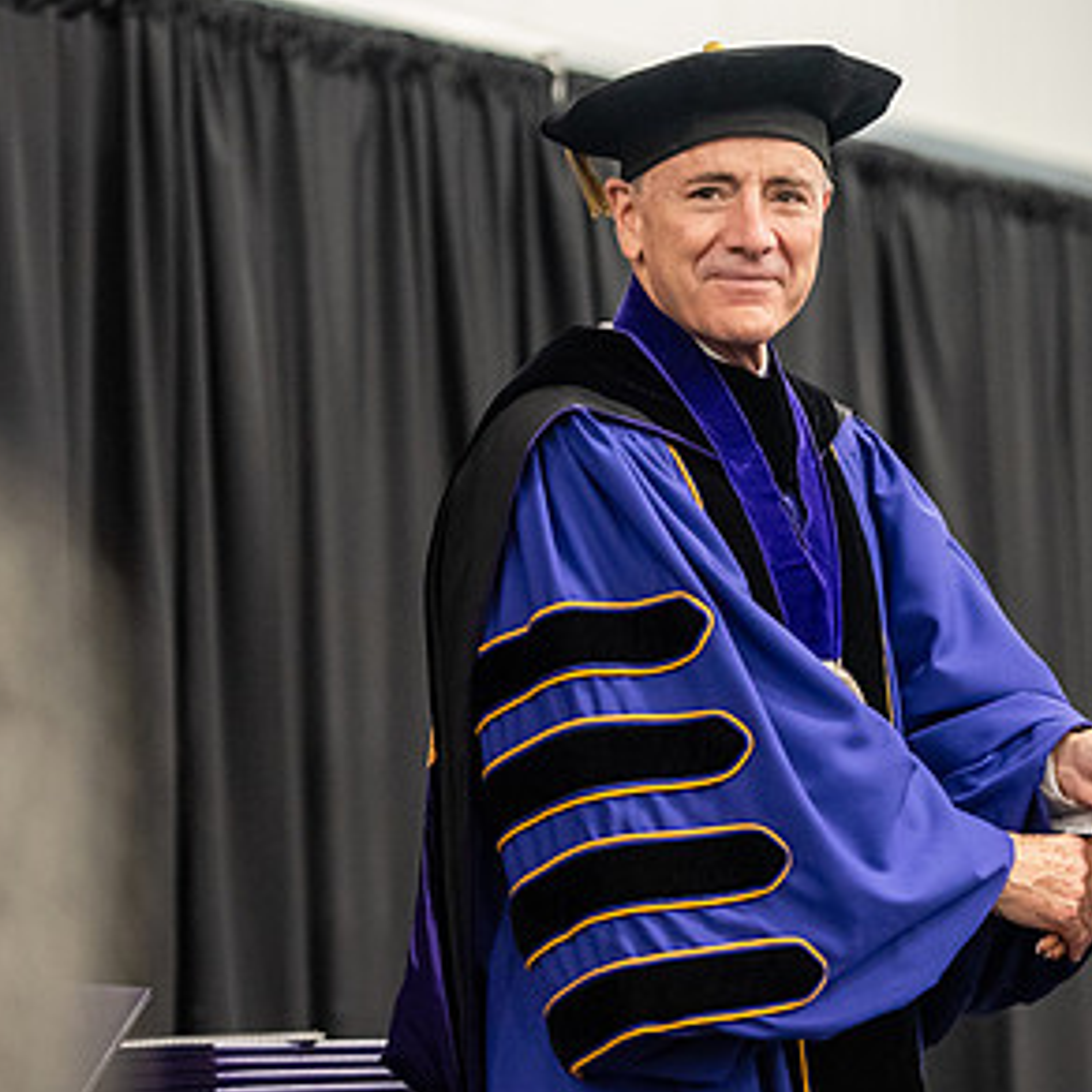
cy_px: 596
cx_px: 1010
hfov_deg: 10.3
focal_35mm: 169
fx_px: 6032
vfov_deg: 10.3
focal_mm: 100
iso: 3200
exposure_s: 1/200
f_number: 3.2
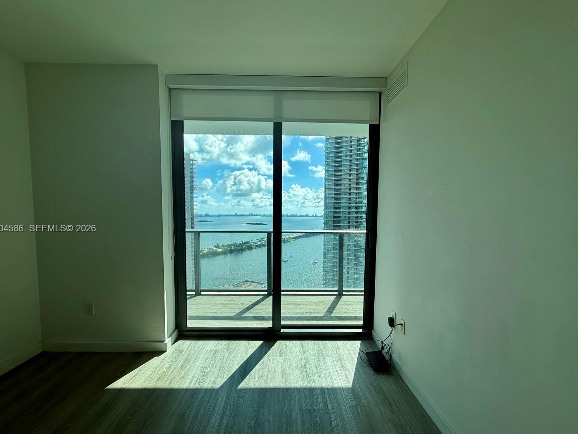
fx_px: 250
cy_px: 229
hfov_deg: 98.2
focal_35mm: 15
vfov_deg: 81.7
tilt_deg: -4.3
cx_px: 285
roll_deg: -0.2
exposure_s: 1/770
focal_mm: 2.22
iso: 32
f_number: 2.2
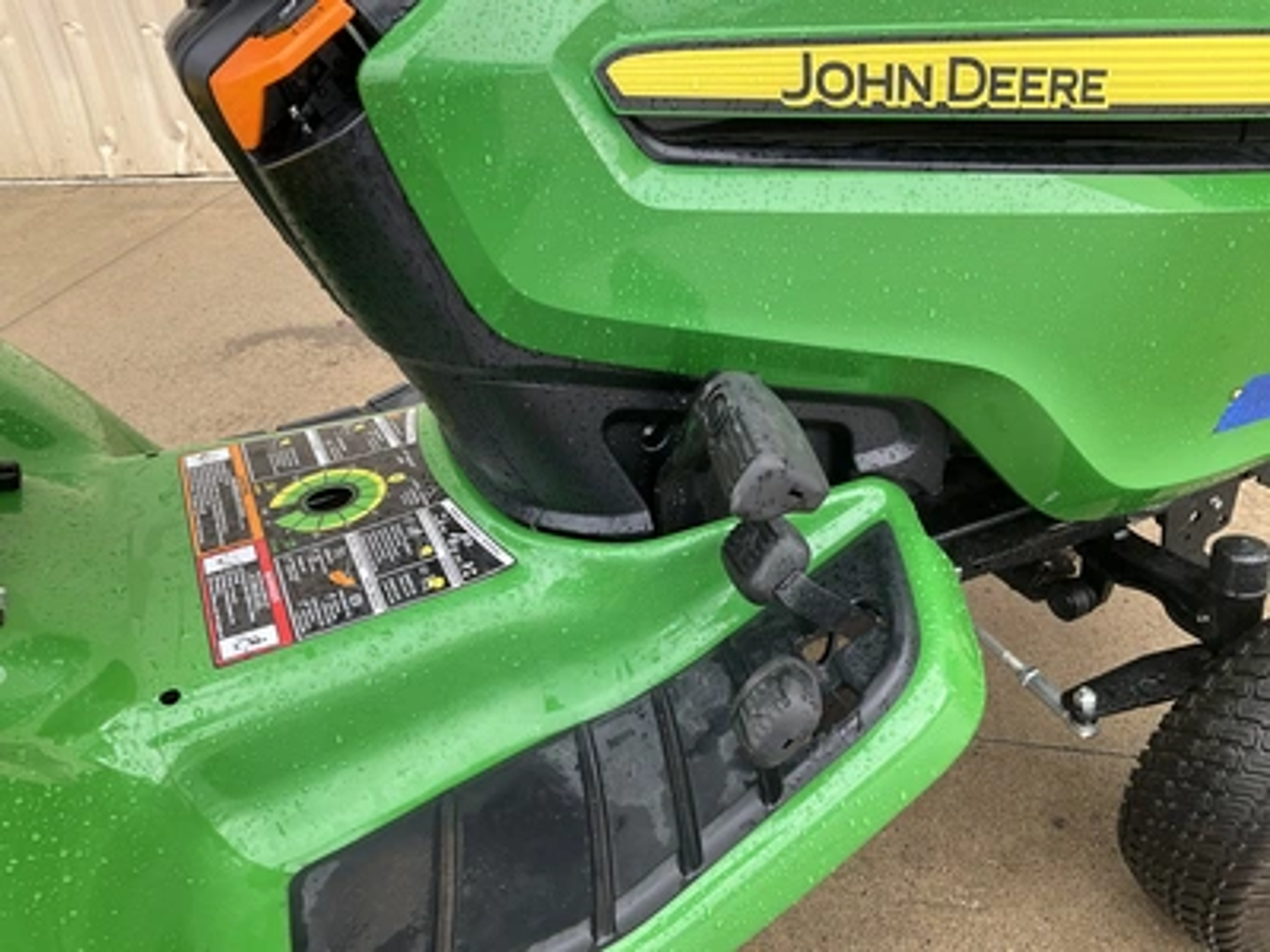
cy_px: 476
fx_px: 1064
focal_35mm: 29
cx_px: 635
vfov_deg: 48.2
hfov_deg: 61.7
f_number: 1.8
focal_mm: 3
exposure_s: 1/122
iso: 25
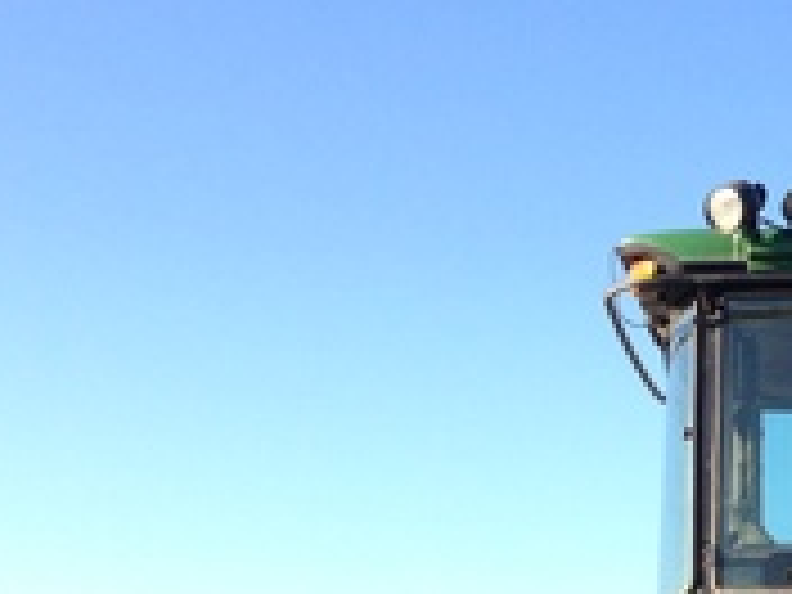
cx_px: 945
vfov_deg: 13.2
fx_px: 2471
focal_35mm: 108
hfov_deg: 17.4
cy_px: 792
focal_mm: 4.28
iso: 64
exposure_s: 1/569
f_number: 2.4
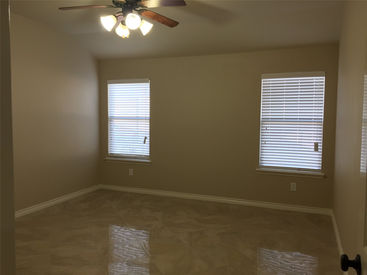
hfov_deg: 61.7
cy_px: 138
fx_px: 307
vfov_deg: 48.2
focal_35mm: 29
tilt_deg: -4.6
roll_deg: -0.2
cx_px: 184
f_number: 2.2
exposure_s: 1/30
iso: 64
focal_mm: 4.15
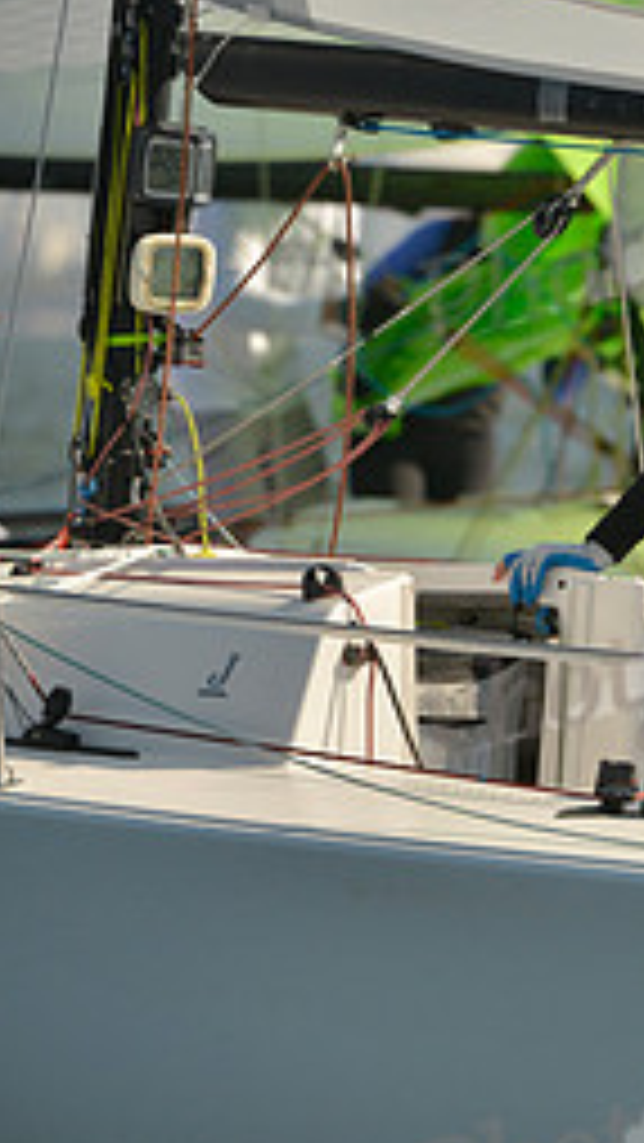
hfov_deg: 1.6
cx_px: 1288
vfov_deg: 2.9
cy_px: 817
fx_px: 22480
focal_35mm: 741
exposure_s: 1/1600
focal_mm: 310
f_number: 7.1
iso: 280
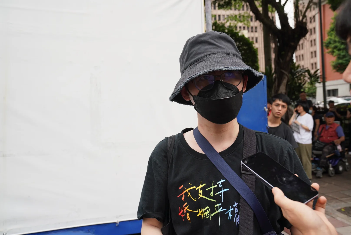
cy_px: 118
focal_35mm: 31
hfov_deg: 60.2
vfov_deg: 42.4
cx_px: 176
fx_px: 302
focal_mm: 31
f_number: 5.6
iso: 320
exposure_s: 1/250
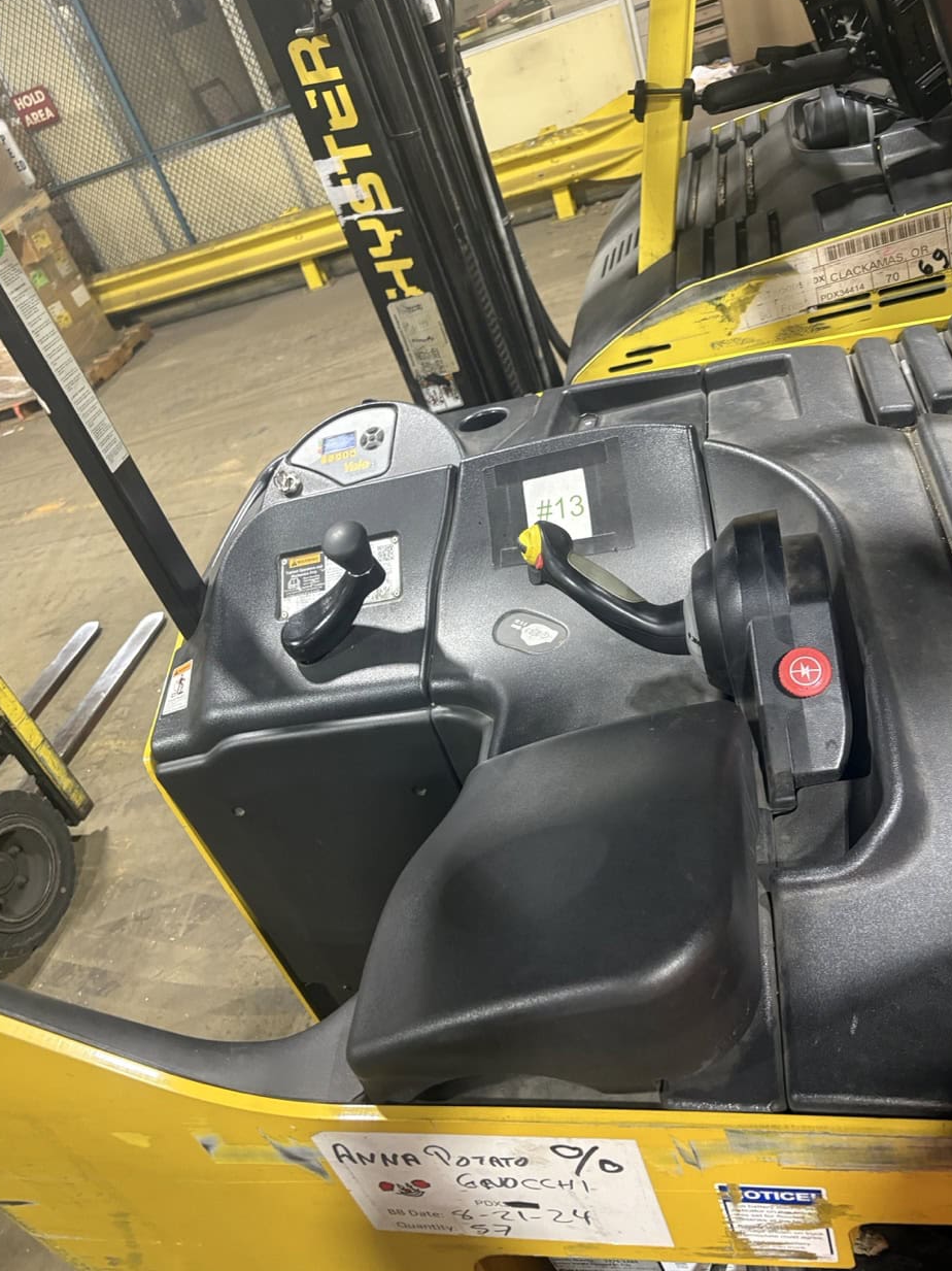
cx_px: 470
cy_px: 653
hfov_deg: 51.3
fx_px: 991
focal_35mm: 27
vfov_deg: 65.3
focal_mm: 6
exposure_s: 1/60
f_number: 1.6
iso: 250
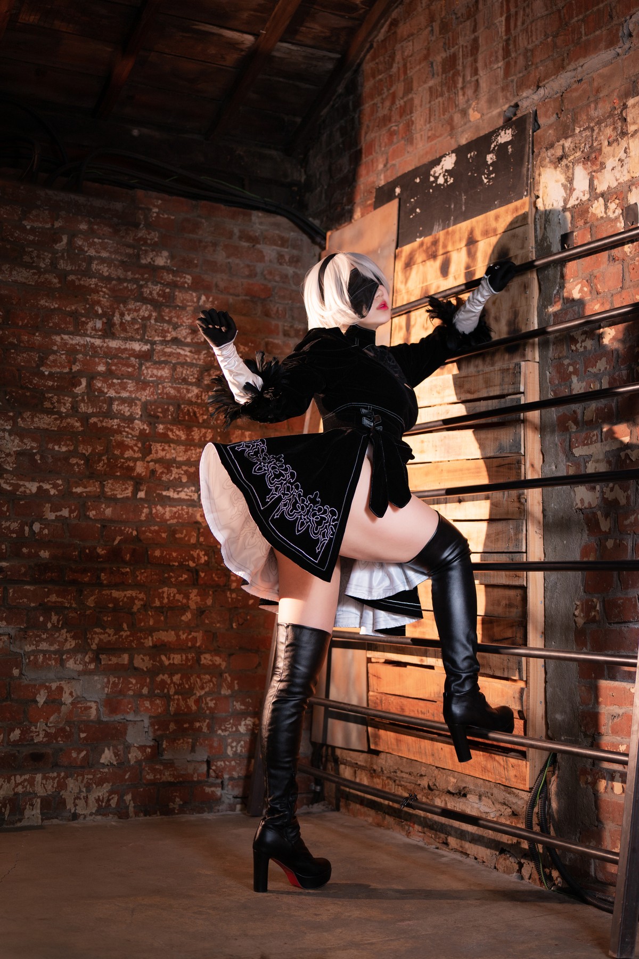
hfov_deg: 29.9
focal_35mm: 45
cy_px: 480
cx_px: 320
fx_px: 1198
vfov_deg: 43.6
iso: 100
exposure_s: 1/250
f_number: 2.2
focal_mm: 45
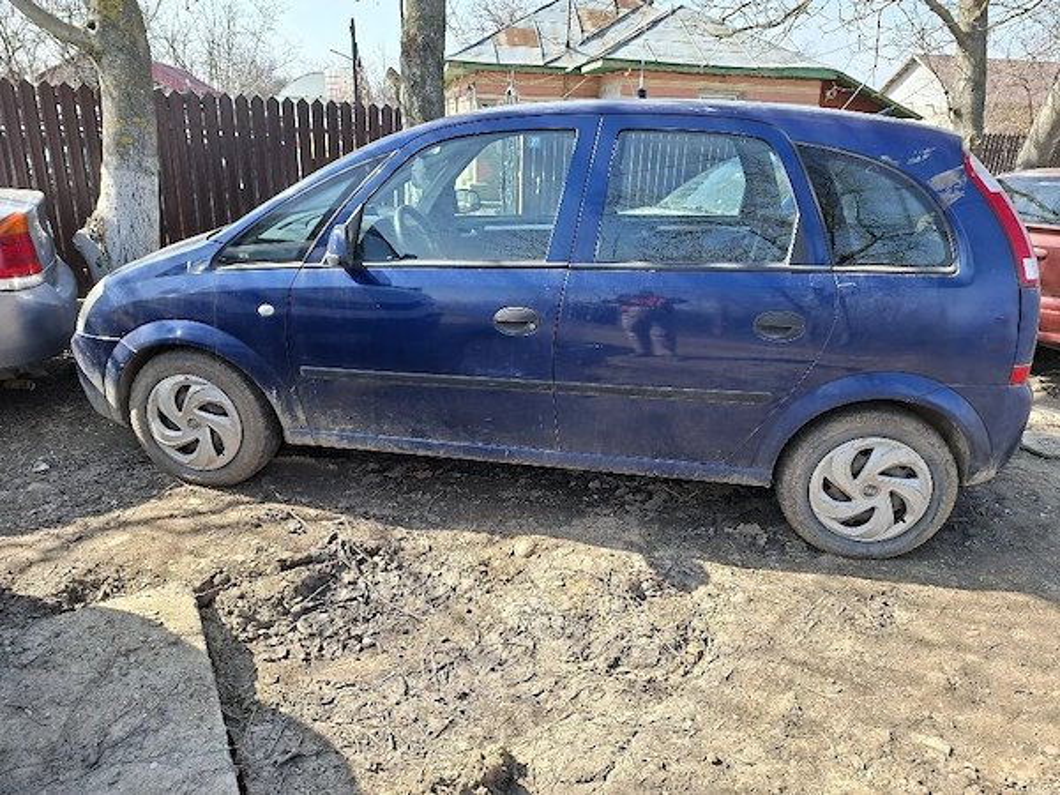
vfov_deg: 58.9
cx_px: 530
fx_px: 704
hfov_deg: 73.9
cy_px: 398
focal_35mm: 23
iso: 50
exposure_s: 1/588
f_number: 1.8
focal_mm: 5.54
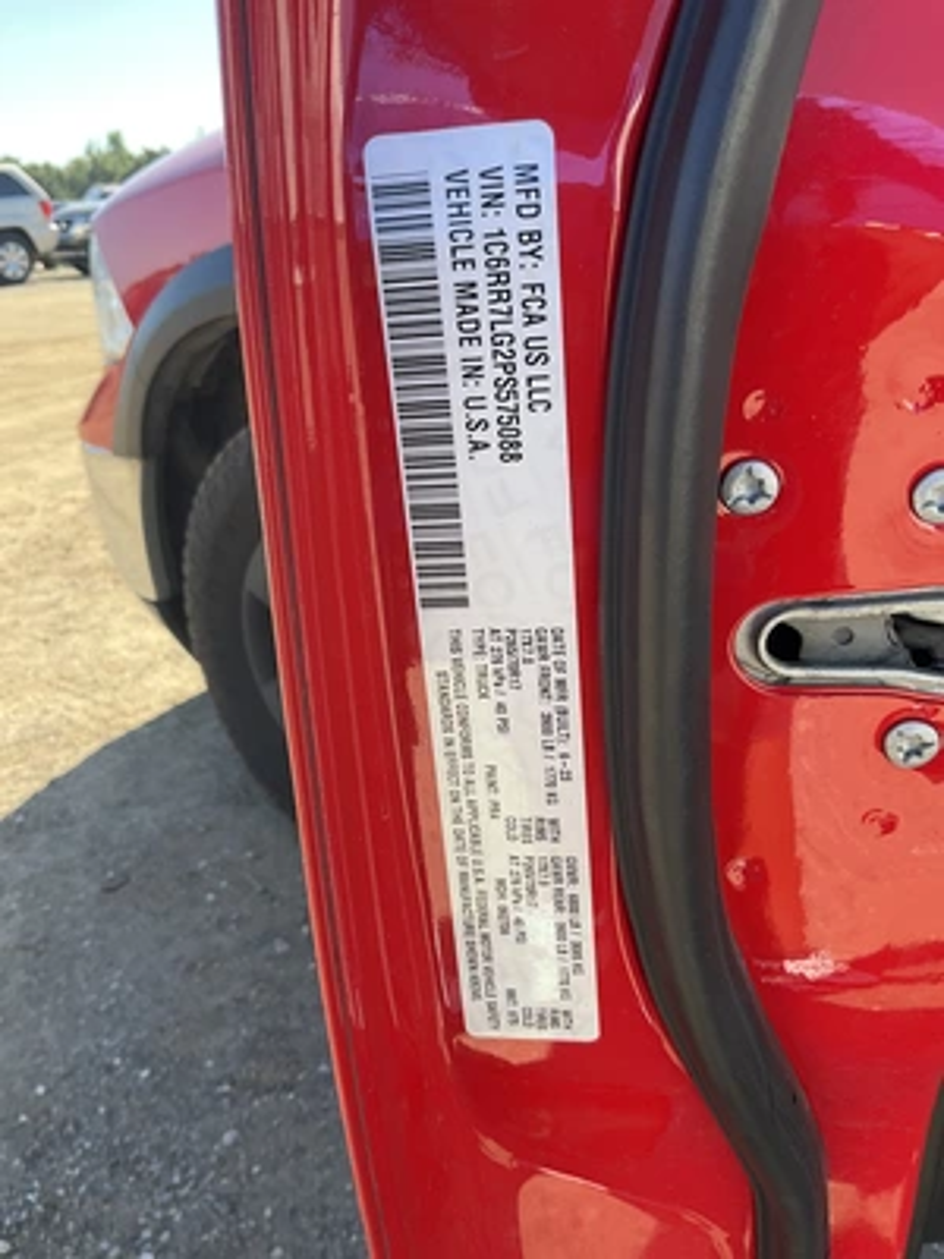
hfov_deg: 48.2
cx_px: 472
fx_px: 1054
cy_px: 630
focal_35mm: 29
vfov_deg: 61.7
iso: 25
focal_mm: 3
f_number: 1.8
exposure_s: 1/237
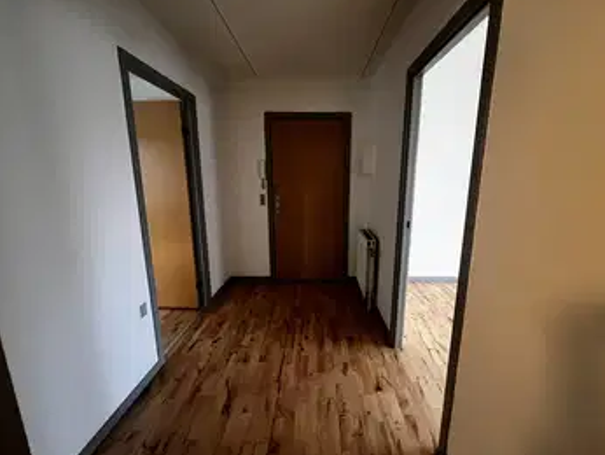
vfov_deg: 85.7
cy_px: 229
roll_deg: +0.2
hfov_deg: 101.9
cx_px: 319
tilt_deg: -11.6
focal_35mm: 14
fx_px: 245
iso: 800
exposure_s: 1/50
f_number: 1.8
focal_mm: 1.57
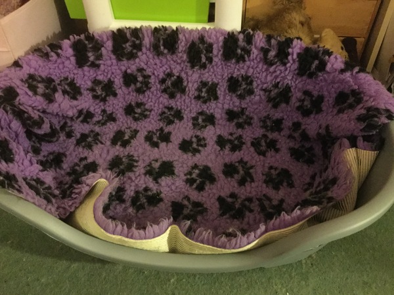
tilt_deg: -44.6
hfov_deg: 58.4
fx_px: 353
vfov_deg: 45.4
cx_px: 197
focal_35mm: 31
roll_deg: -0.5
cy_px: 148
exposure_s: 1/17
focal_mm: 3.3
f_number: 2.4
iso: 640
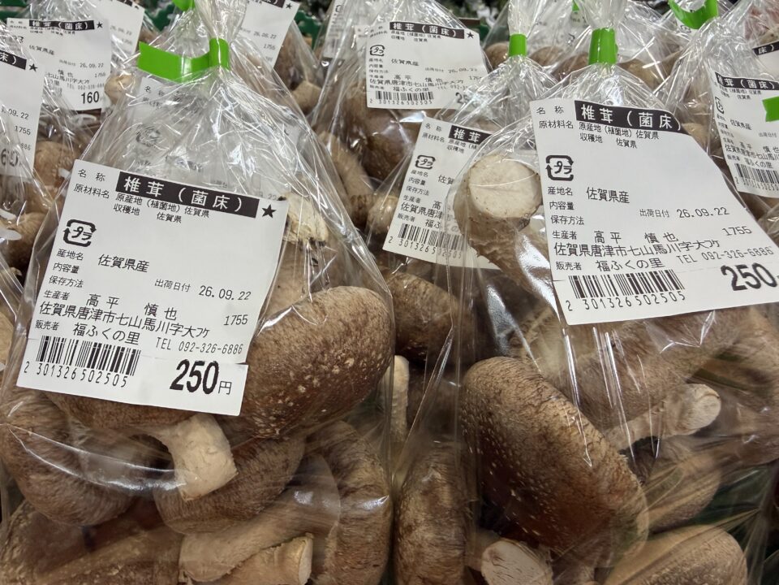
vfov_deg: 56.8
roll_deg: -2.9
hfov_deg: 71.6
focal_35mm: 24
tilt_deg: -33.7
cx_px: 390
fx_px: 540
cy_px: 292
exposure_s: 1/120
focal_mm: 2.22
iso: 125
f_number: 2.2
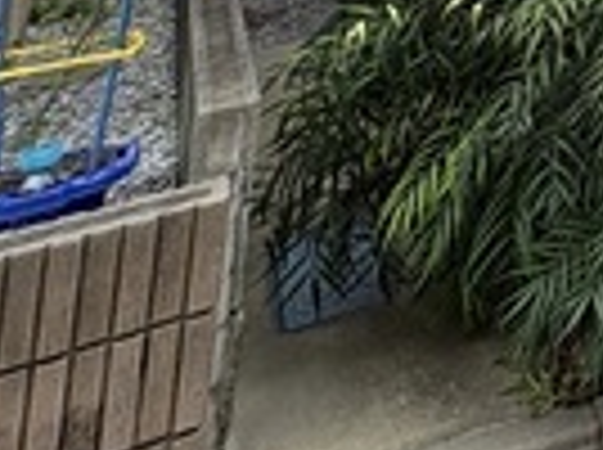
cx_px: 1220
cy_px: -572
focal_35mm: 67
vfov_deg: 15.1
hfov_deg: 18.4
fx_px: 1165
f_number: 2.2
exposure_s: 1/518
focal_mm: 2.22
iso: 40
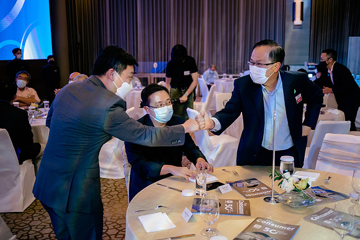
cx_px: 180
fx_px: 380
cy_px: 120
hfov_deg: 50.7
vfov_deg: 35.0
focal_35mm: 38
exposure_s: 1/100
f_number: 2.8
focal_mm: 38
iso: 2500
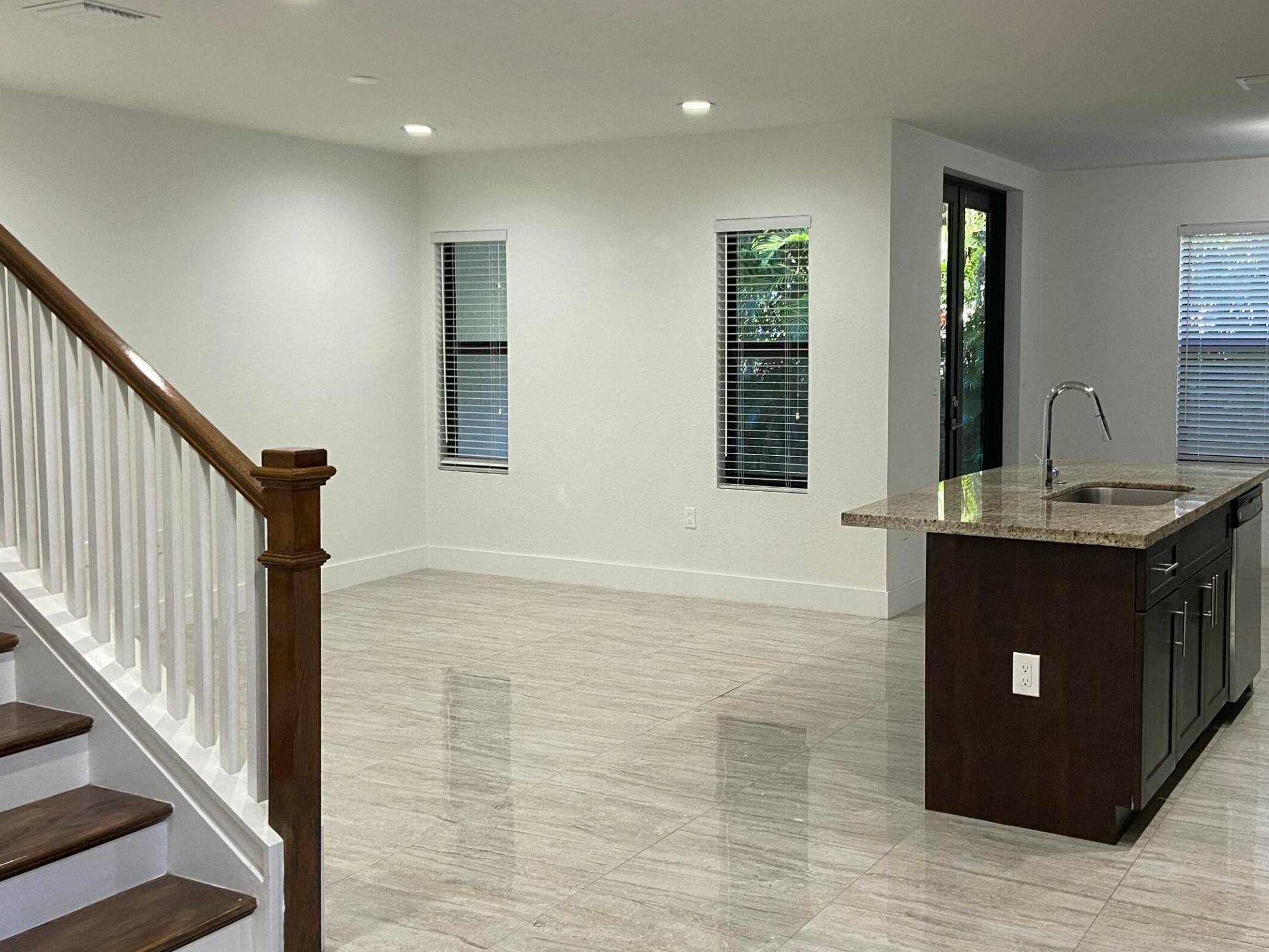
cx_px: 713
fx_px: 1356
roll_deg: +0.6
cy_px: 456
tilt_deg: -5.8
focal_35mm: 37
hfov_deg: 50.0
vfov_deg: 38.7
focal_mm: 4.25
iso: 125
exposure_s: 1/60
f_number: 1.8
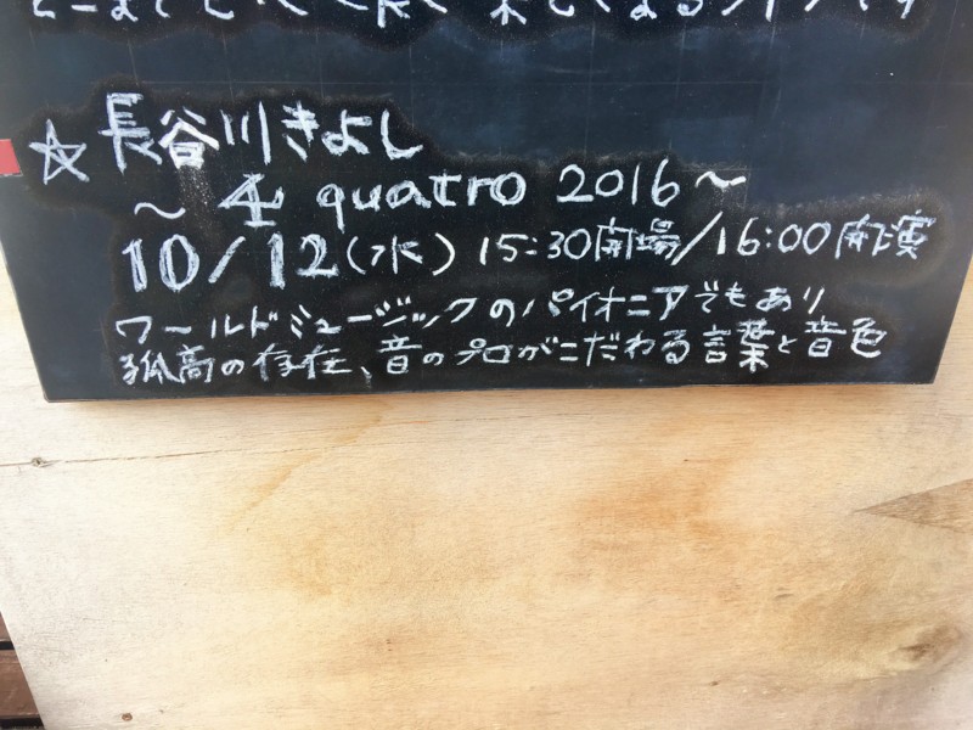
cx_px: 486
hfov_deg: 61.7
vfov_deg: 48.2
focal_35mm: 29
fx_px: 815
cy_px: 365
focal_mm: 4.15
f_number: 2.2
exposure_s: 1/120
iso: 25
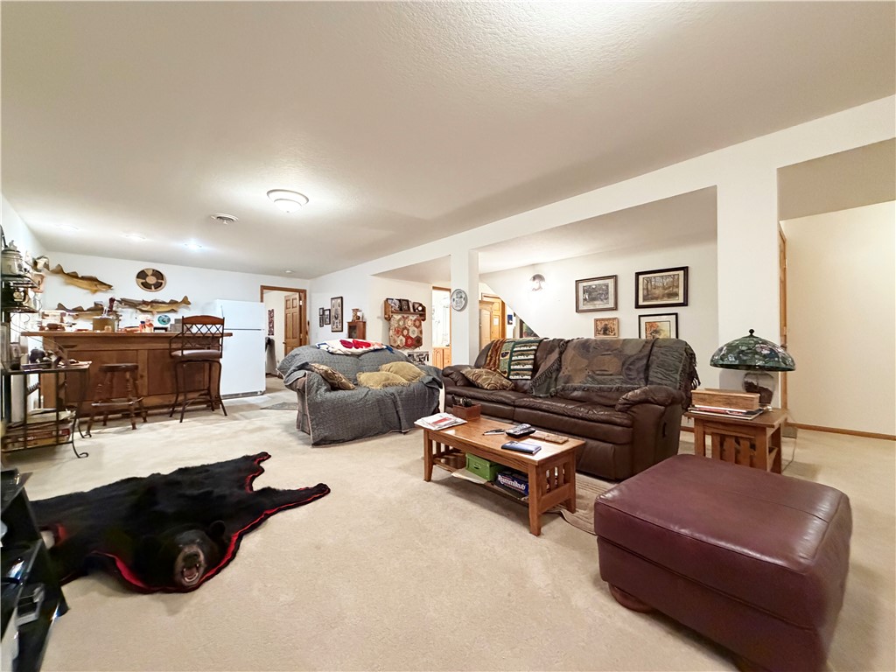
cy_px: 336
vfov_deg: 85.7
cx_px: 448
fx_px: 362
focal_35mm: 14
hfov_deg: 102.1
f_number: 2.2
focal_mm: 2.22
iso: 800
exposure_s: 1/60
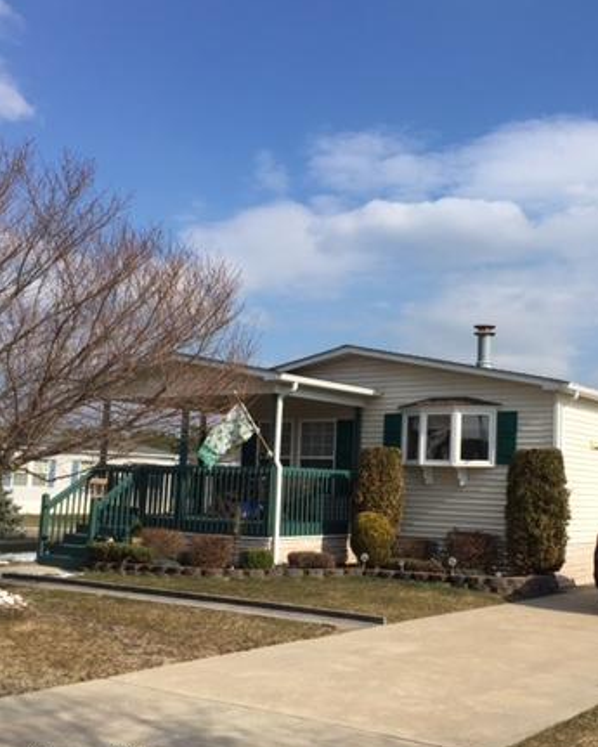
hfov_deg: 35.2
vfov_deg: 43.8
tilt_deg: +7.1
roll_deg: -1.8
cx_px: 414
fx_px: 929
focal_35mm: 42
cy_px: 381
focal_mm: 4.15
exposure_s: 1/2198
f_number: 2.2
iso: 32
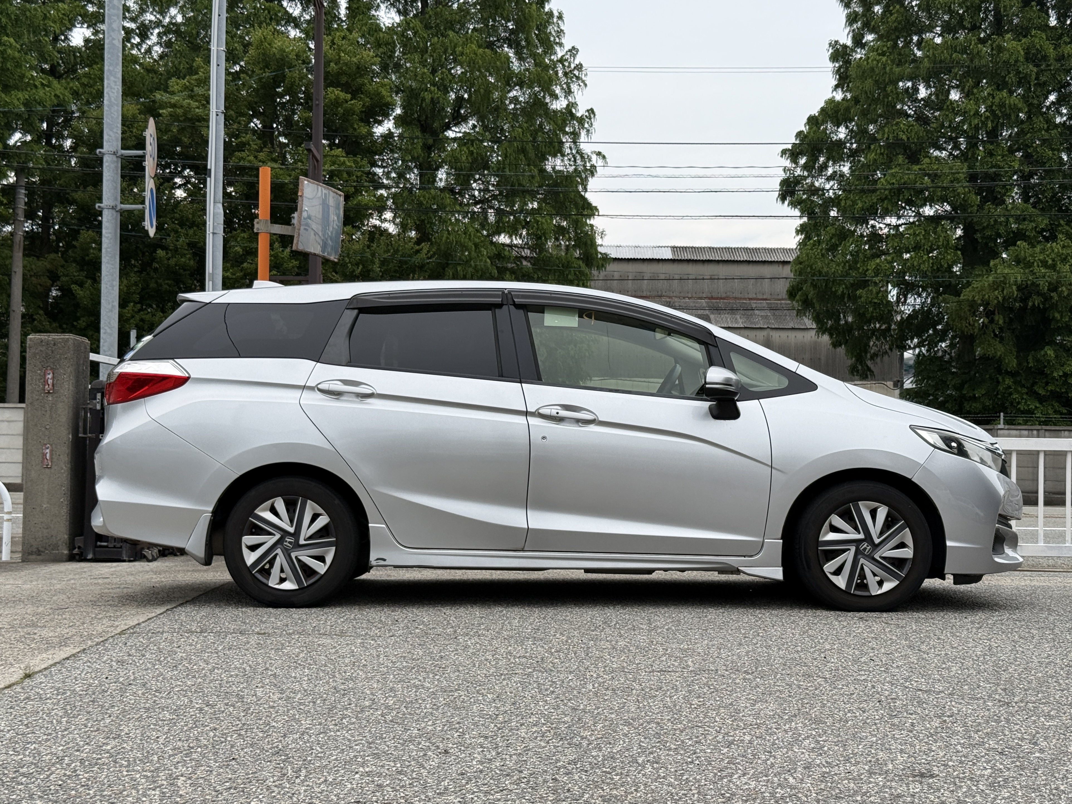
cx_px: 536
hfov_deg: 39.7
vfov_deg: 30.3
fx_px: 1486
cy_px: 402
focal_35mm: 48
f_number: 1.78
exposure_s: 1/1000
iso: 64
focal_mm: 6.76
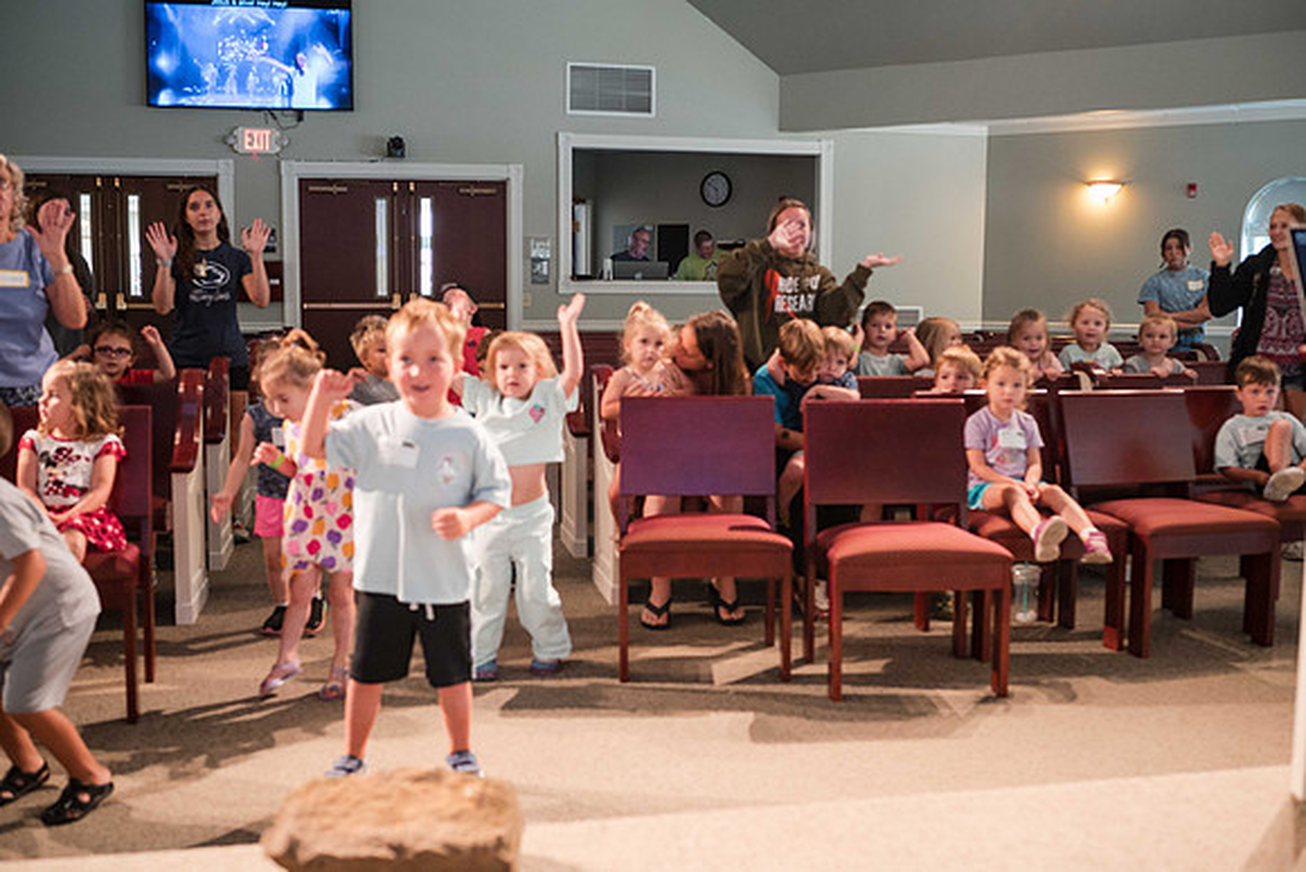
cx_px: 648
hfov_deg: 51.3
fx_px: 1360
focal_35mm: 37
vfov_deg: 35.5
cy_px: 427
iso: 2000
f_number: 2.8
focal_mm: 35
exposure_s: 1/125
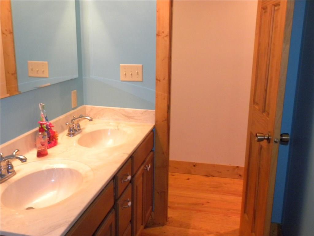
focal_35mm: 37
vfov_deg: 38.7
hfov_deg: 50.1
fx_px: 336
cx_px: 157
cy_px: 118
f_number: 3.2
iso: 400
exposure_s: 1/30
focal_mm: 6.6
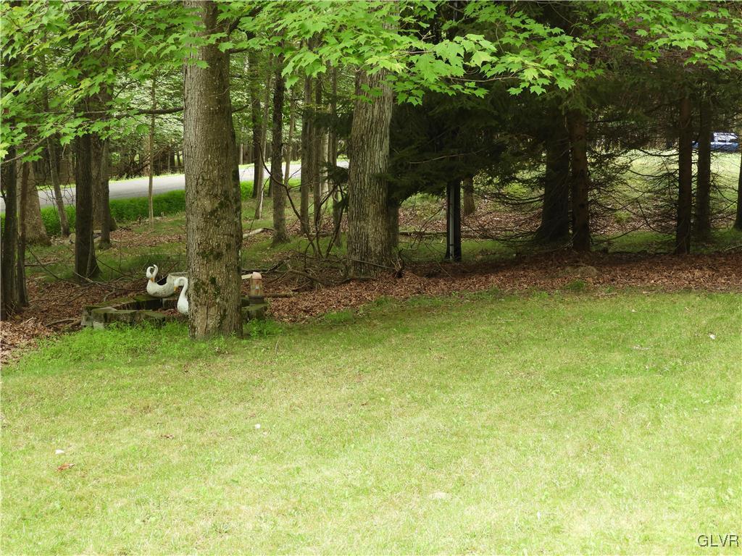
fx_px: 1179
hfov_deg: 34.9
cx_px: 371
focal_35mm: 55
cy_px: 278
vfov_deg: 26.6
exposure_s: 1/30
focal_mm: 9.9
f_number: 4
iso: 100
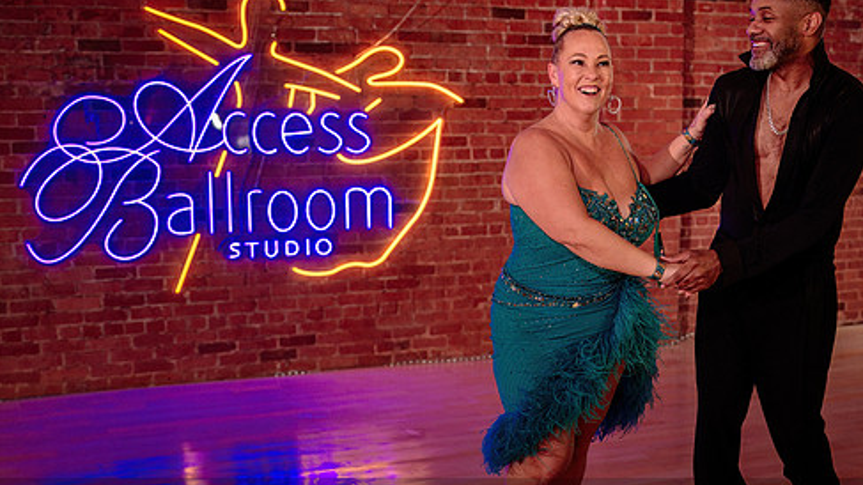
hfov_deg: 39.8
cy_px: 340
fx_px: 1190
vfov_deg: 22.9
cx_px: 500
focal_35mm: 52
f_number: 2
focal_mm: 28
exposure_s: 1/400
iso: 800
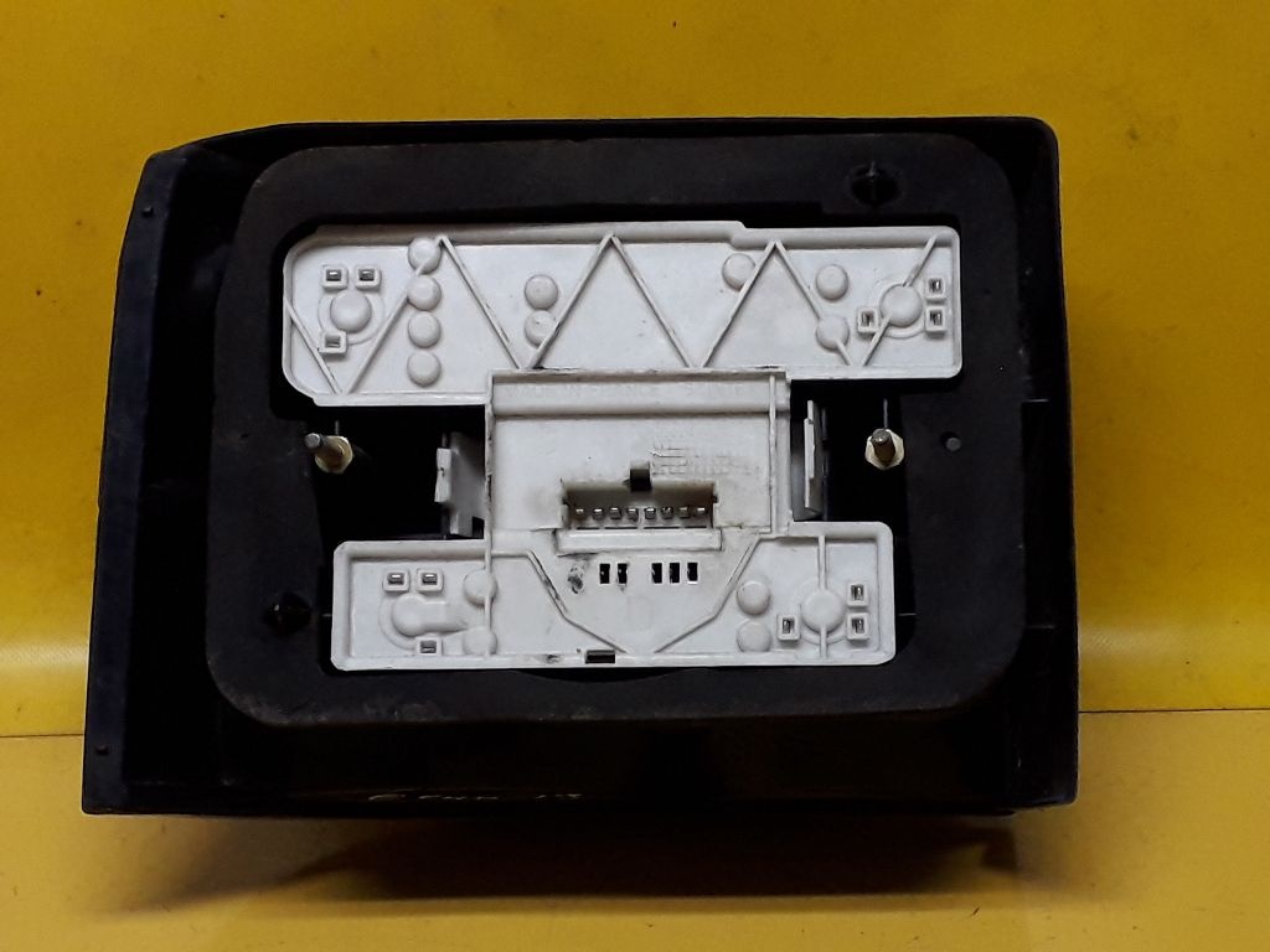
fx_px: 991
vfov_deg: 51.4
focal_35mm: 27
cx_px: 635
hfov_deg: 65.3
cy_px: 476
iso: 125
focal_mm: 3.6
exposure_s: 1/50
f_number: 1.9
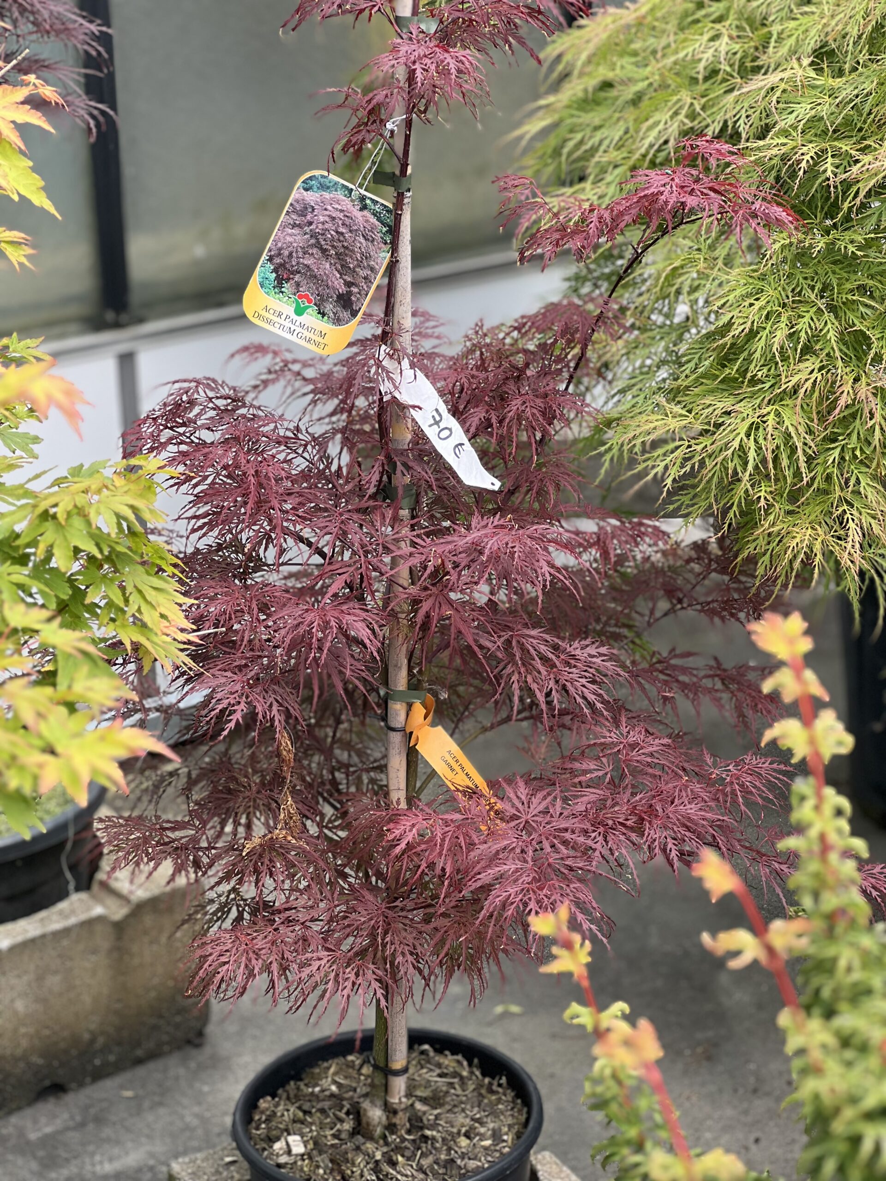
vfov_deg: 25.3
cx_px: 443
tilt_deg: -20.0
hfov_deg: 19.1
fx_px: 2628
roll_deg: +0.8
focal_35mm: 77
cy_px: 590
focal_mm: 9
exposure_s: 1/132
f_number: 2.8
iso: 32
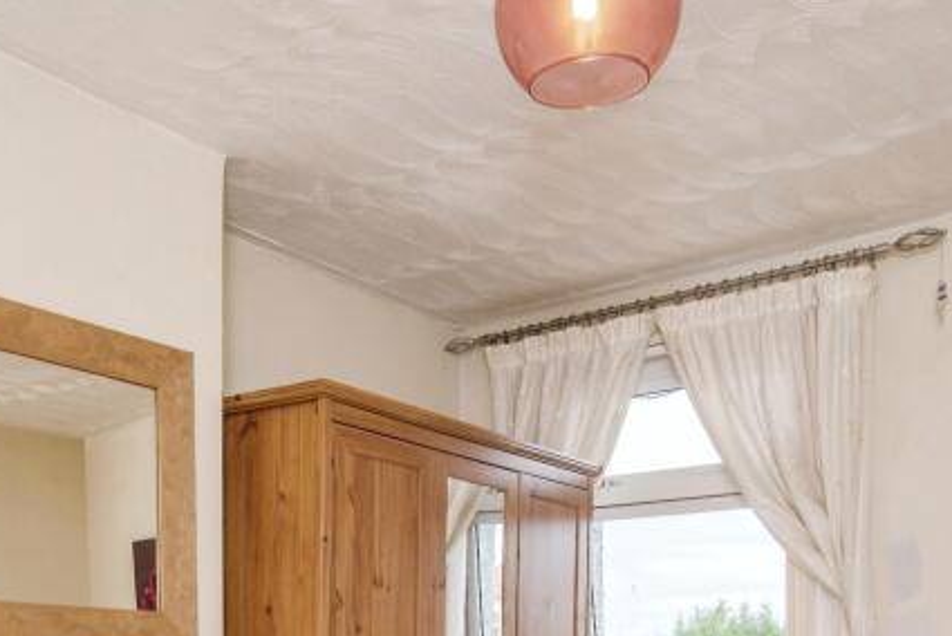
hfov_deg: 47.0
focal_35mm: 41
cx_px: 363
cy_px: 652
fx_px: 1085
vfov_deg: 30.2
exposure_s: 1/60
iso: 200
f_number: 10
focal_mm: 17
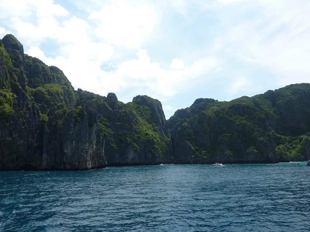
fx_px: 224
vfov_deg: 54.9
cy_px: 116
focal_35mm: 25
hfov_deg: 69.4
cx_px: 155
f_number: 5
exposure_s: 1/500
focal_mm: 4.1
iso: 80
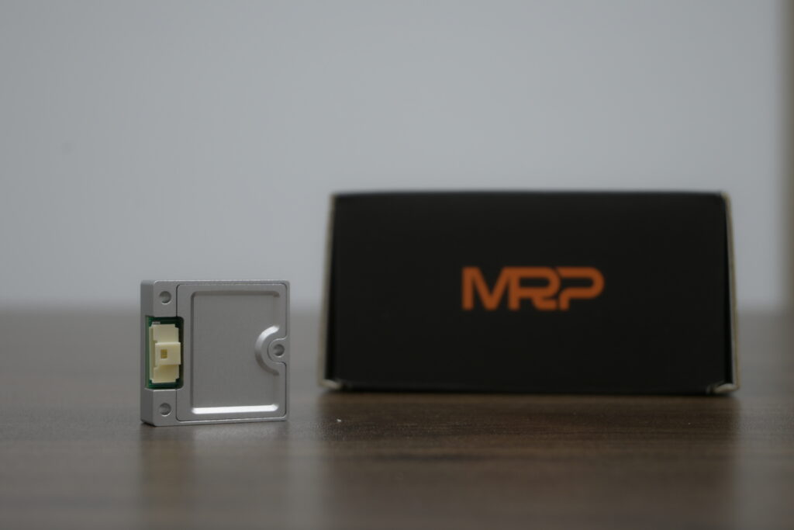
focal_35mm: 70
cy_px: 265
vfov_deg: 19.3
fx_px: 1555
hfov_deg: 28.6
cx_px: 397
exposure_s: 1/25
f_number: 6
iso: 200
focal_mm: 47
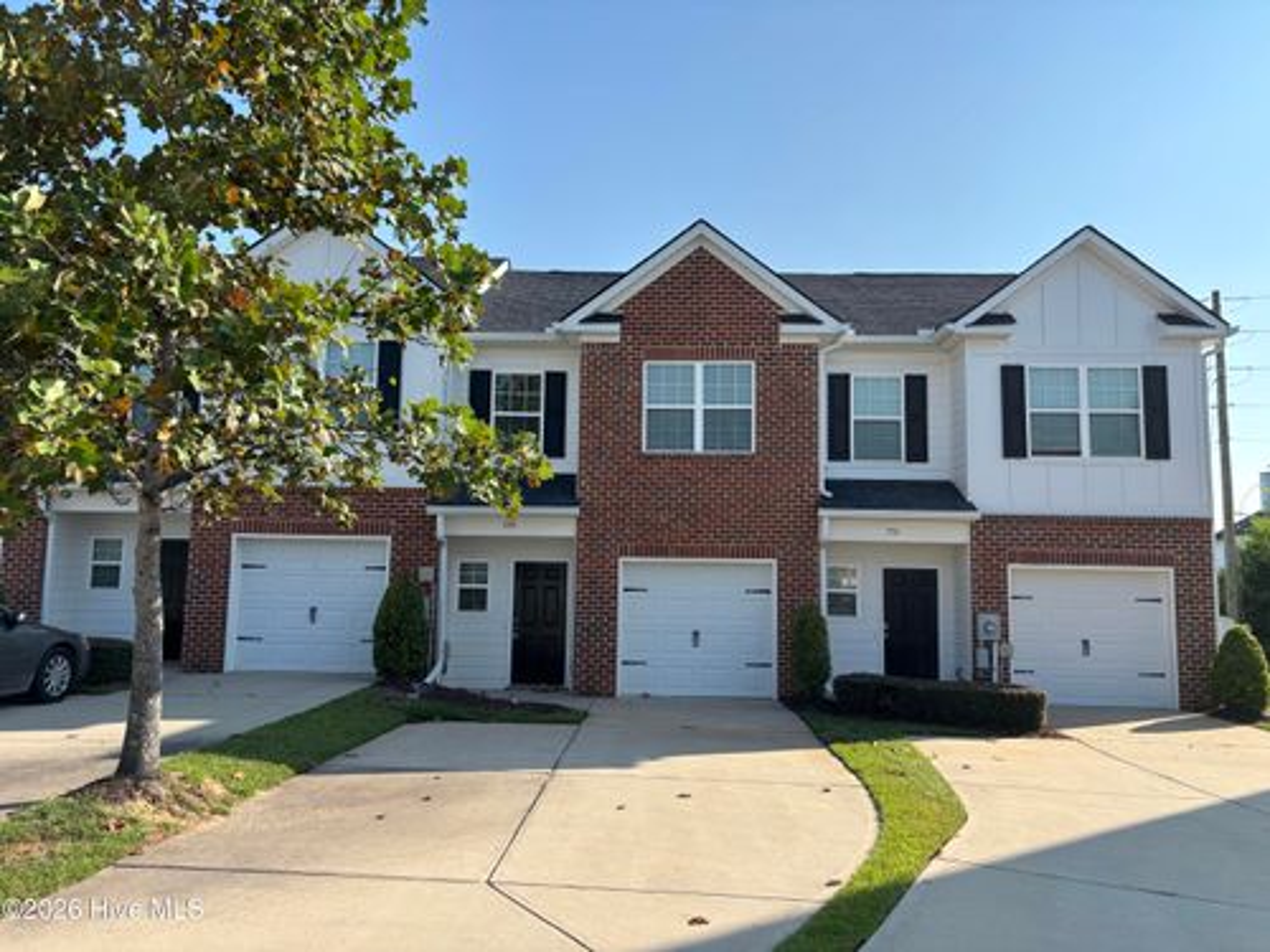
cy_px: 476
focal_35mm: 26
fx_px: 954
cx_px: 635
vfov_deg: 53.1
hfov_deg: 67.3
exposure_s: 1/2342
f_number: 1.6
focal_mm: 5.96
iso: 50
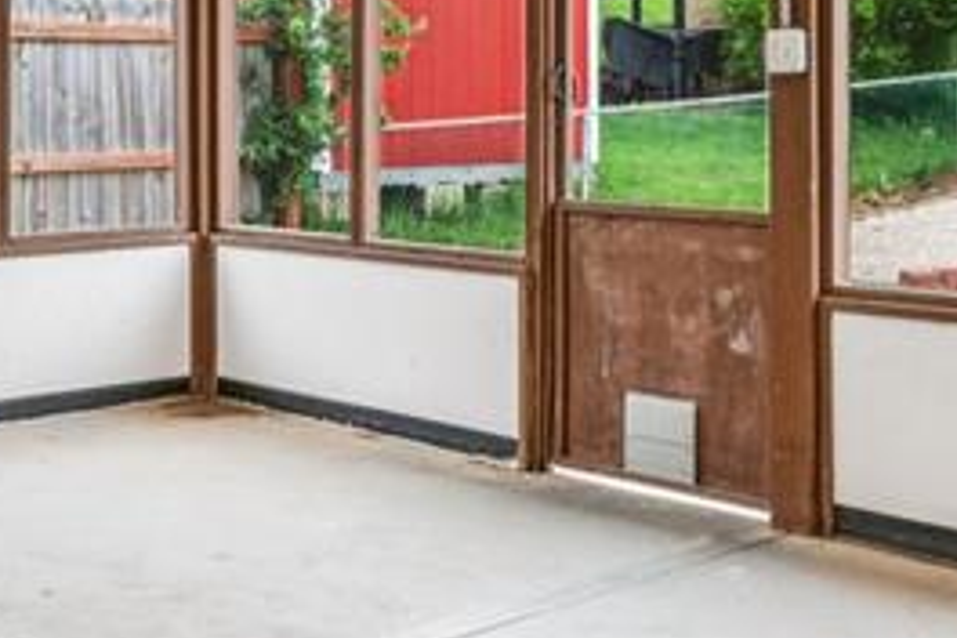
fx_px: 1648
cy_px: 134
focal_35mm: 62
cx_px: 352
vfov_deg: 21.7
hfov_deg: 32.2
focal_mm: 16
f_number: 13
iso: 320
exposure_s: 1/13
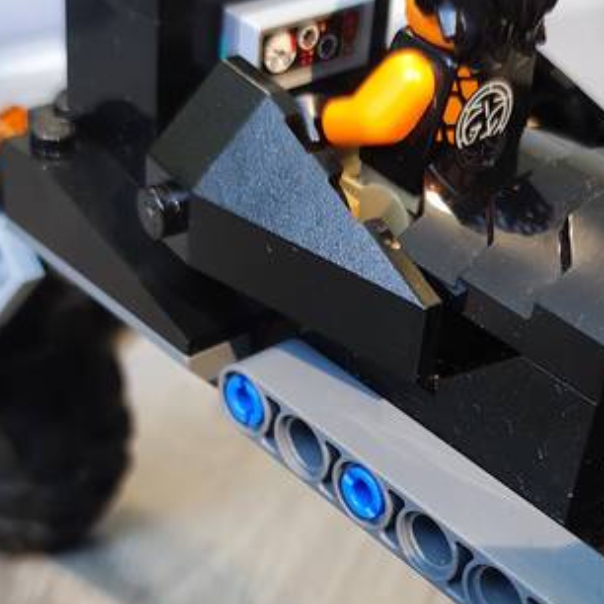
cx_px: 426
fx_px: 1283
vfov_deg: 26.3
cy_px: 408
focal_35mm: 65
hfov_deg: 26.3
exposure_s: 1/33
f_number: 1.79
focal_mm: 4.7
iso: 1434
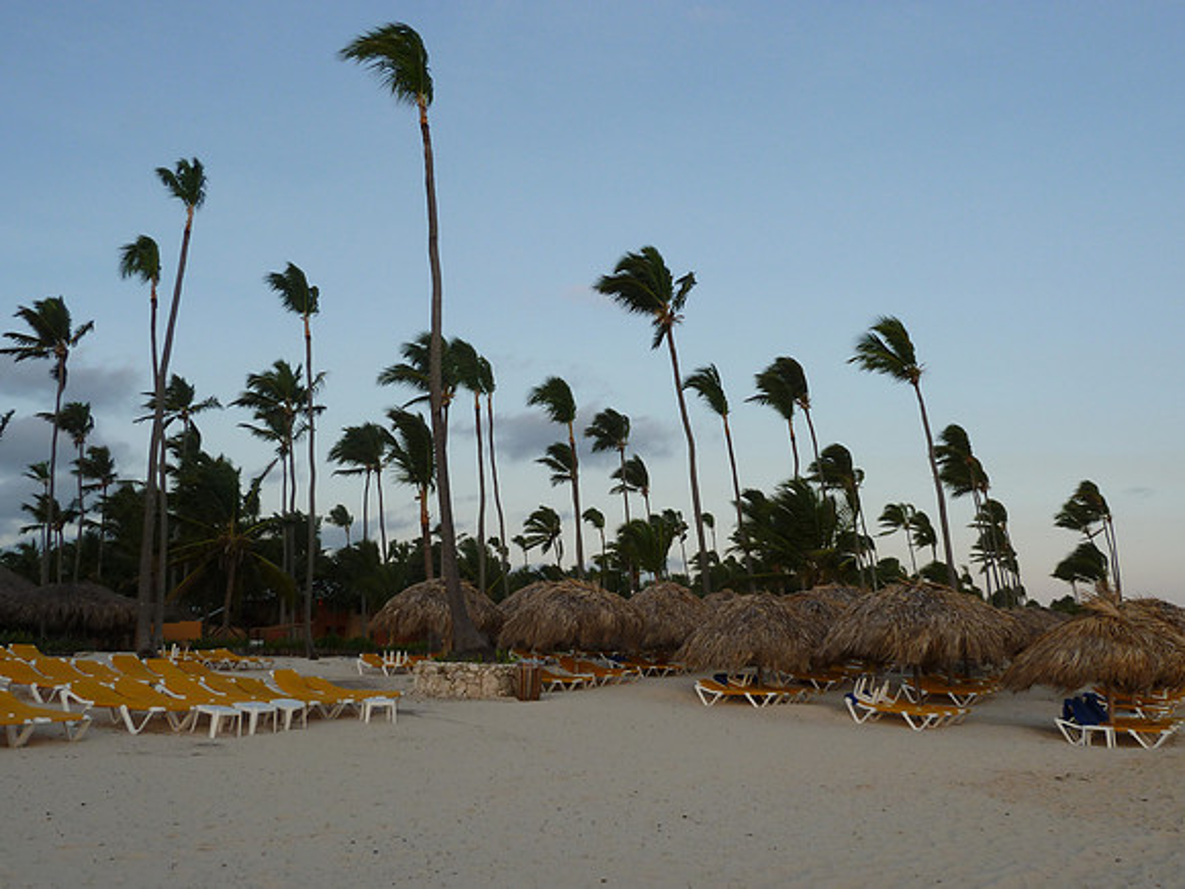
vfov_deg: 48.2
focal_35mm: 29
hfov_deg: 61.7
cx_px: 592
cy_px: 444
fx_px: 993
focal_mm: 4.7
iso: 80
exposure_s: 1/60
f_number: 3.4
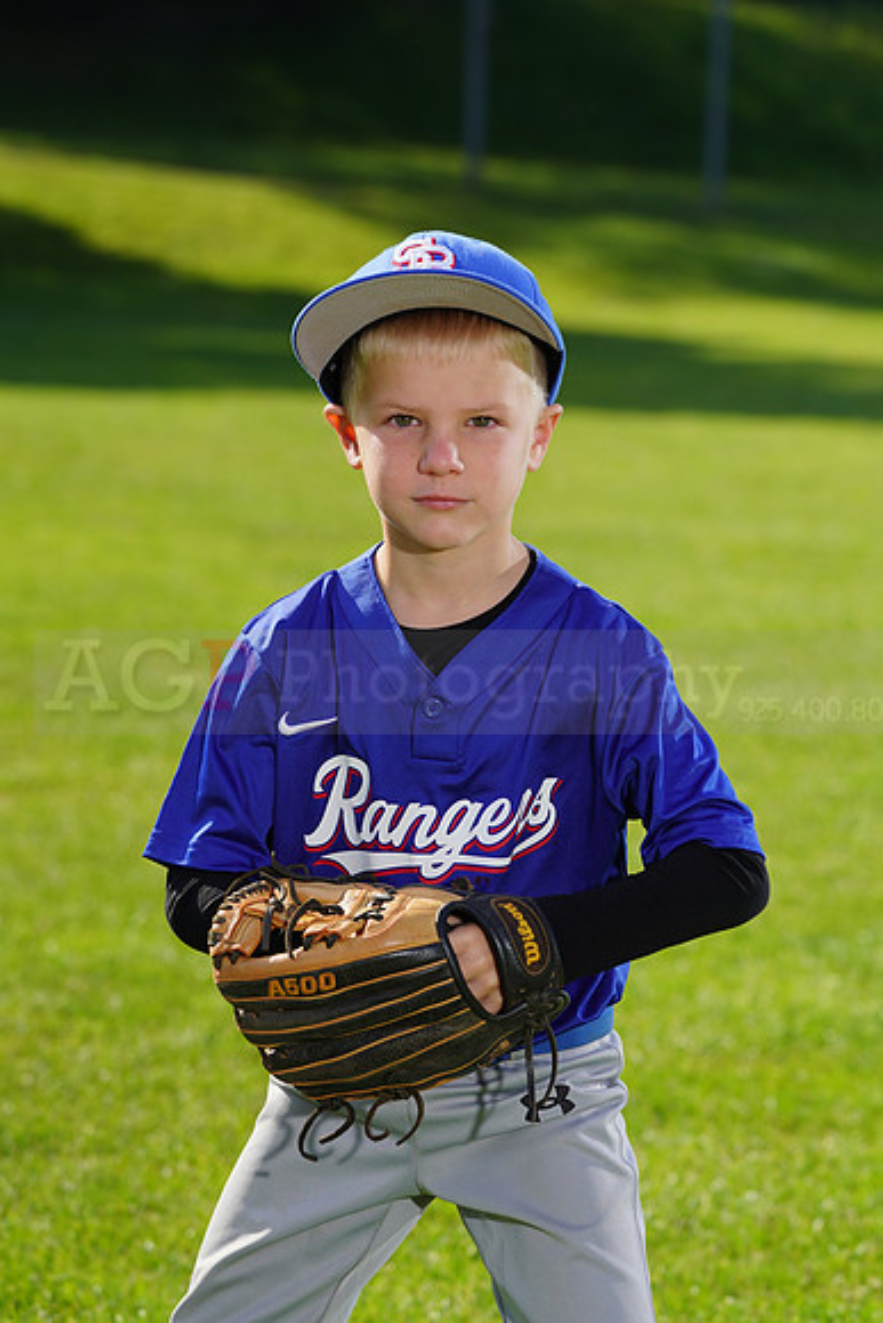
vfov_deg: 11.5
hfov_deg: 7.7
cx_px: 442
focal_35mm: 179
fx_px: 6581
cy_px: 662
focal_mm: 179
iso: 100
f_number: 9
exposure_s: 1/250
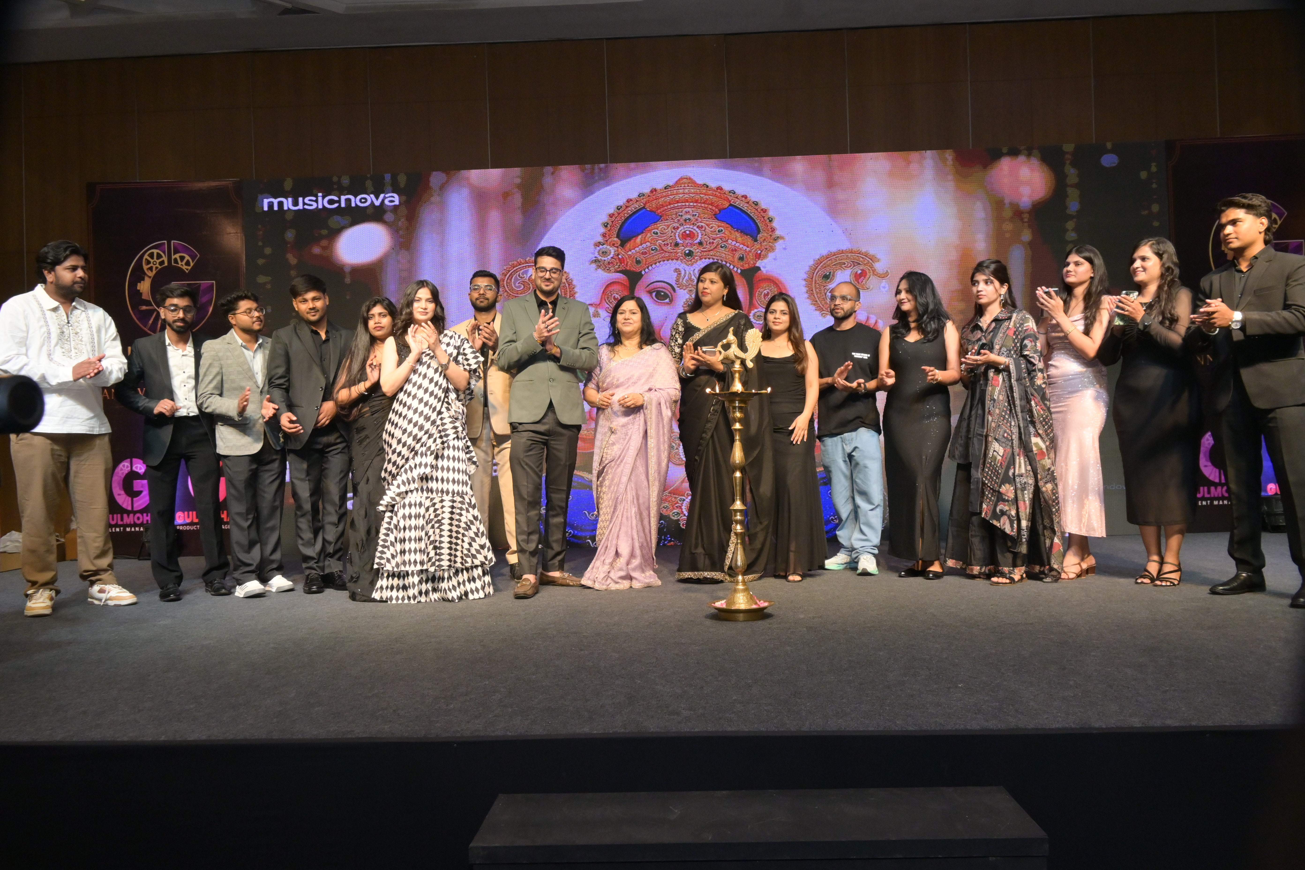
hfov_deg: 67.4
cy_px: 435
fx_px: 979
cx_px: 652
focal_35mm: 27
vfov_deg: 47.9
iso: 1250
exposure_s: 1/160
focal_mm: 18
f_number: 8
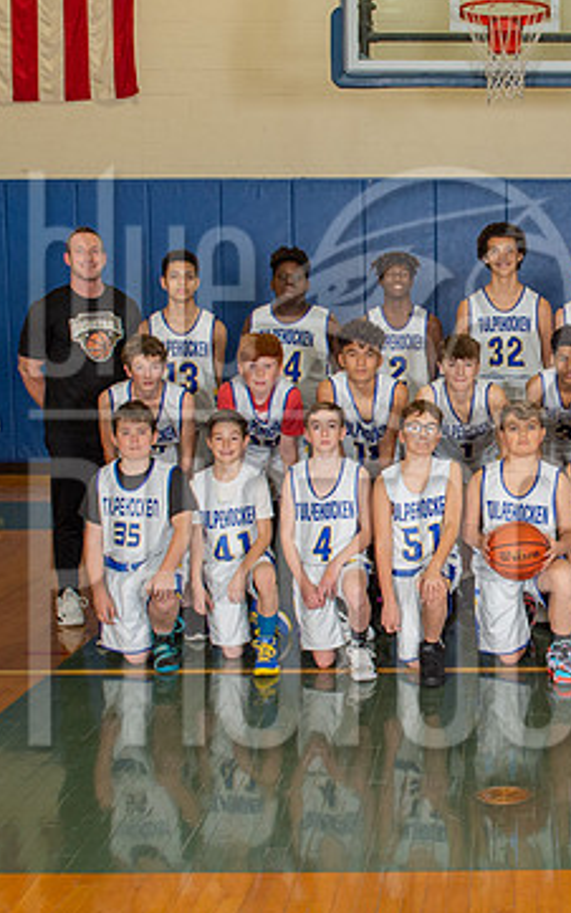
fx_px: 1418
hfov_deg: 22.0
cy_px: 468
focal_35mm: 57
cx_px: 559
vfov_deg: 35.7
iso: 1000
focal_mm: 24
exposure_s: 1/200
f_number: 4.5
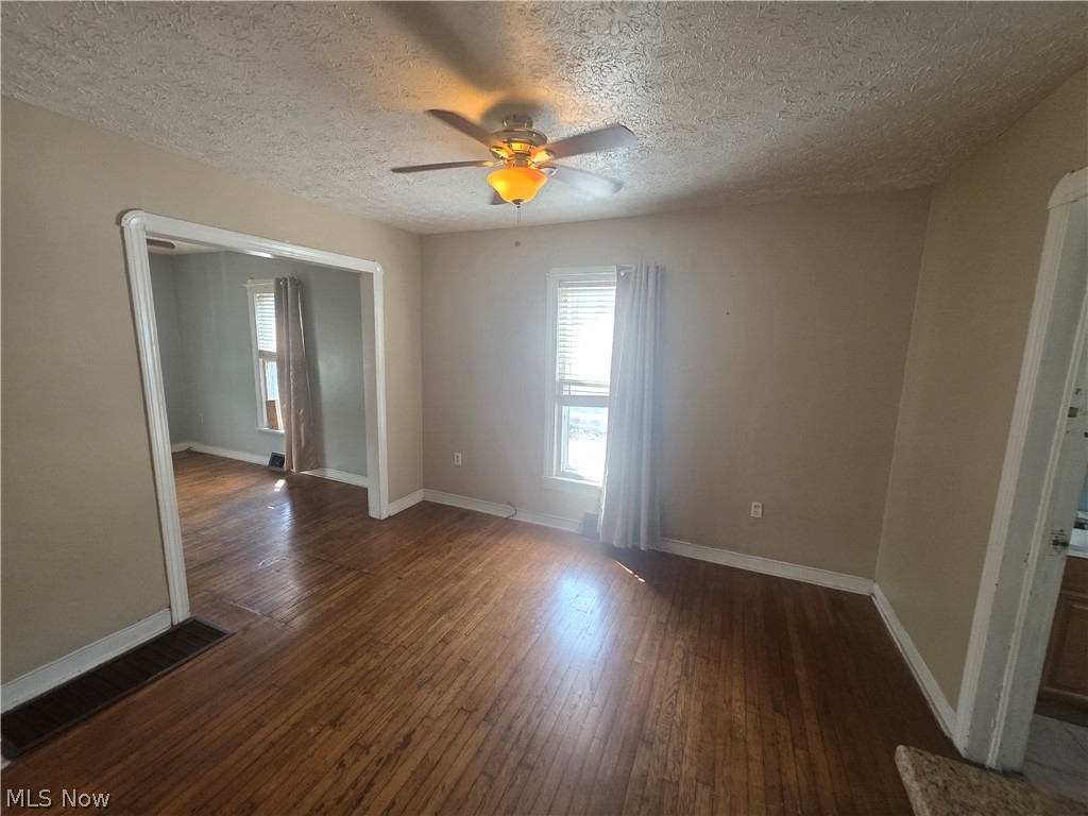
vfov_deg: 89.9
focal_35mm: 13
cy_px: 408
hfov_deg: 106.2
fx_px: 409
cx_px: 544
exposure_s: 1/120
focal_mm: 2.2
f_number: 1.9
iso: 200
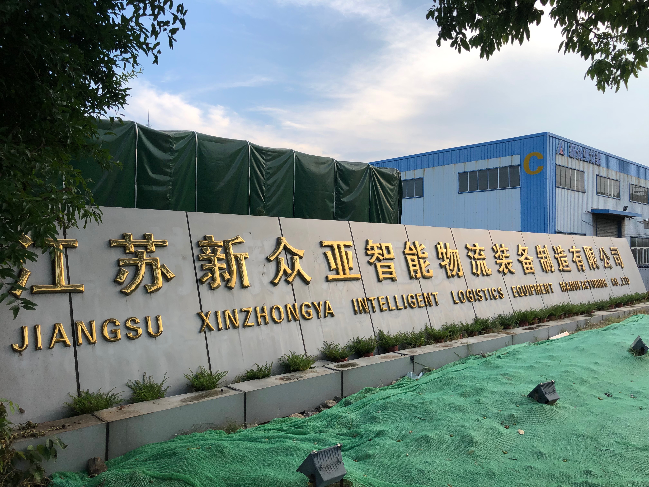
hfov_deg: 63.4
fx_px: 525
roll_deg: -0.1
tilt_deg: +1.3
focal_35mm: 28
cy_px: 244
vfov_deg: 49.7
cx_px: 324
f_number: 1.8
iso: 20
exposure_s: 1/527
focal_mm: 3.99
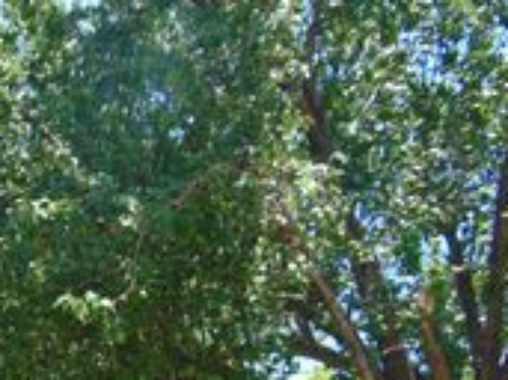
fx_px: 1071
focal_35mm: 73
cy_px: 364
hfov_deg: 25.1
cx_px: -24
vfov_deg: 19.6
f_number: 3
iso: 80
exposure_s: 1/400
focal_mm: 4.5
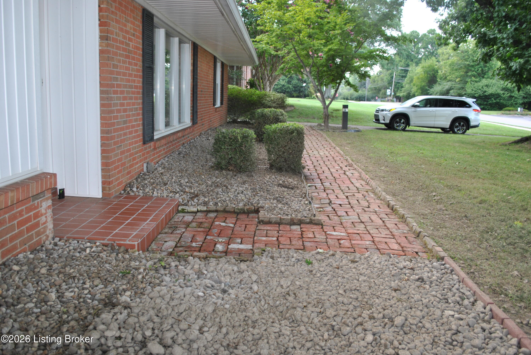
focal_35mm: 30
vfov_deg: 43.7
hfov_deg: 61.9
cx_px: 266
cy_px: 178
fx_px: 443
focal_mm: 20
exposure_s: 1/60
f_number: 4
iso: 200
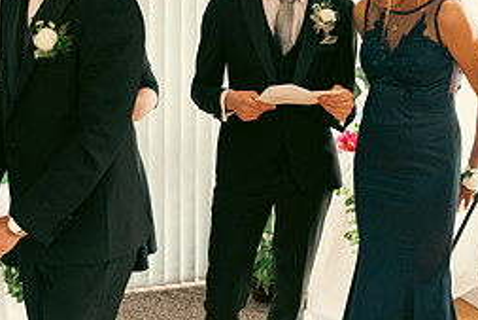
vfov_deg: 20.6
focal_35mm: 65
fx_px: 864
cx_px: 145
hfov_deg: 30.6
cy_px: 50
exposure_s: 1/160
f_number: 3.5
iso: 1600
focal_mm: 27
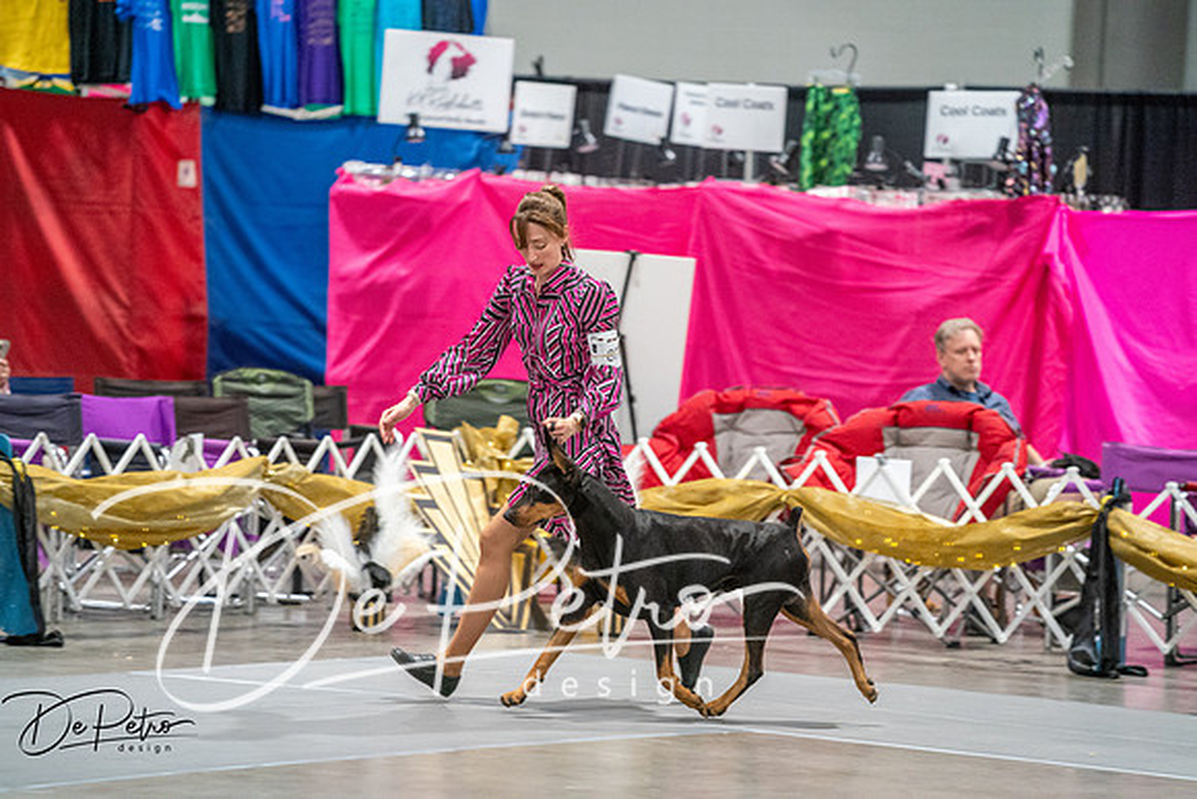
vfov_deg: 6.9
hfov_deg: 10.3
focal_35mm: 200
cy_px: 400
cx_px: 598
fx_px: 6651
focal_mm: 200
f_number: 2.8
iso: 6400
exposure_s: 1/250
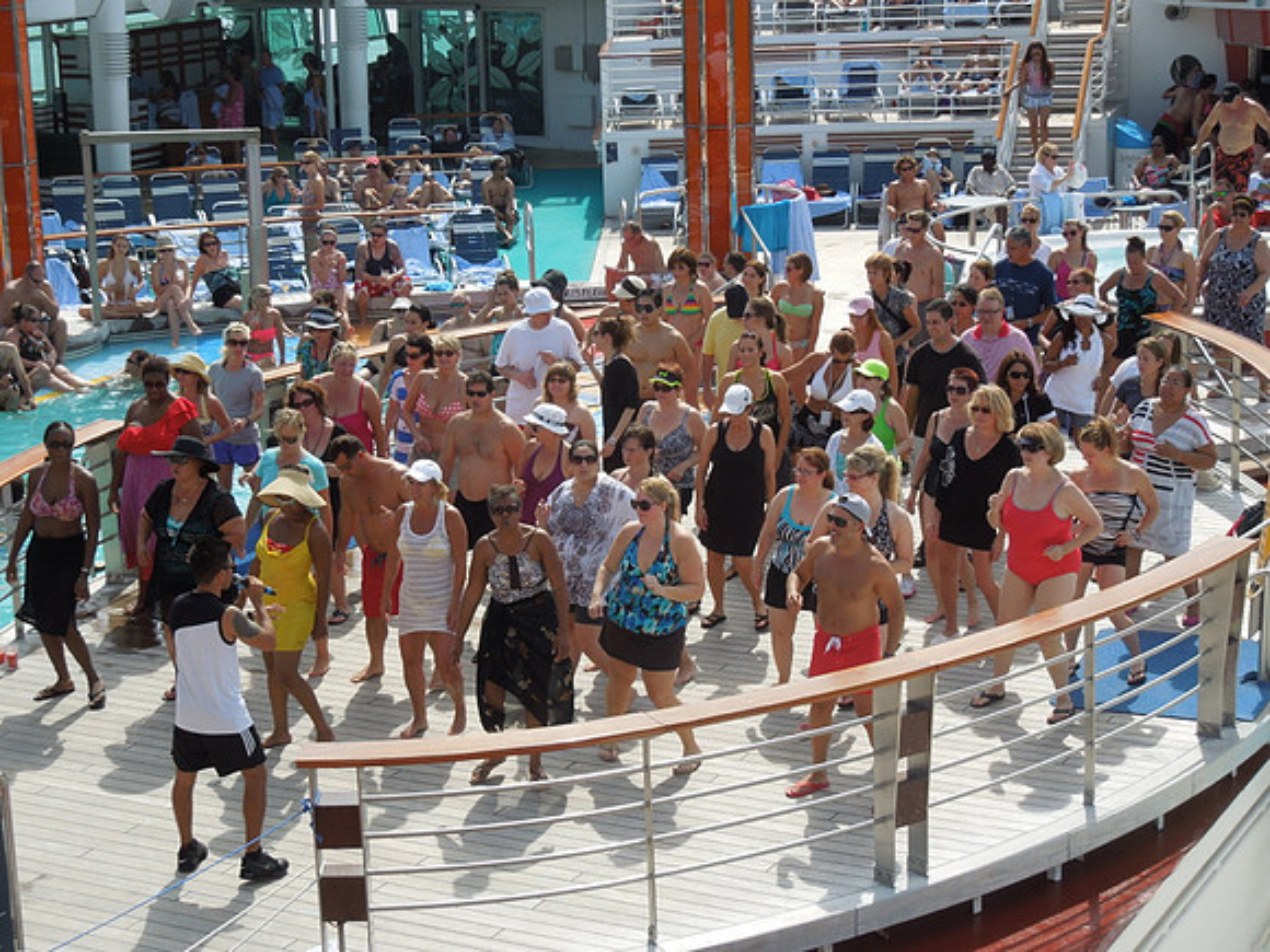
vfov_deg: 21.3
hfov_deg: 28.2
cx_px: 635
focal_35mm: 69
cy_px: 476
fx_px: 2531
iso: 100
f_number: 4.4
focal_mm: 12.5
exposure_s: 1/500
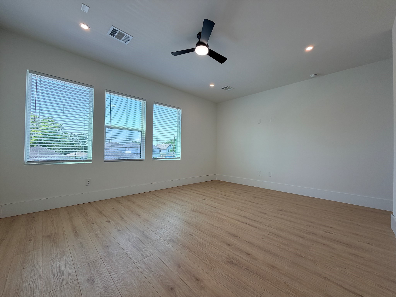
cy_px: 148
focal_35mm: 14
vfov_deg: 85.7
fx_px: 160
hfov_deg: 102.1
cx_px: 198
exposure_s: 1/173
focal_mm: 2.22
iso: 40
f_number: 2.2
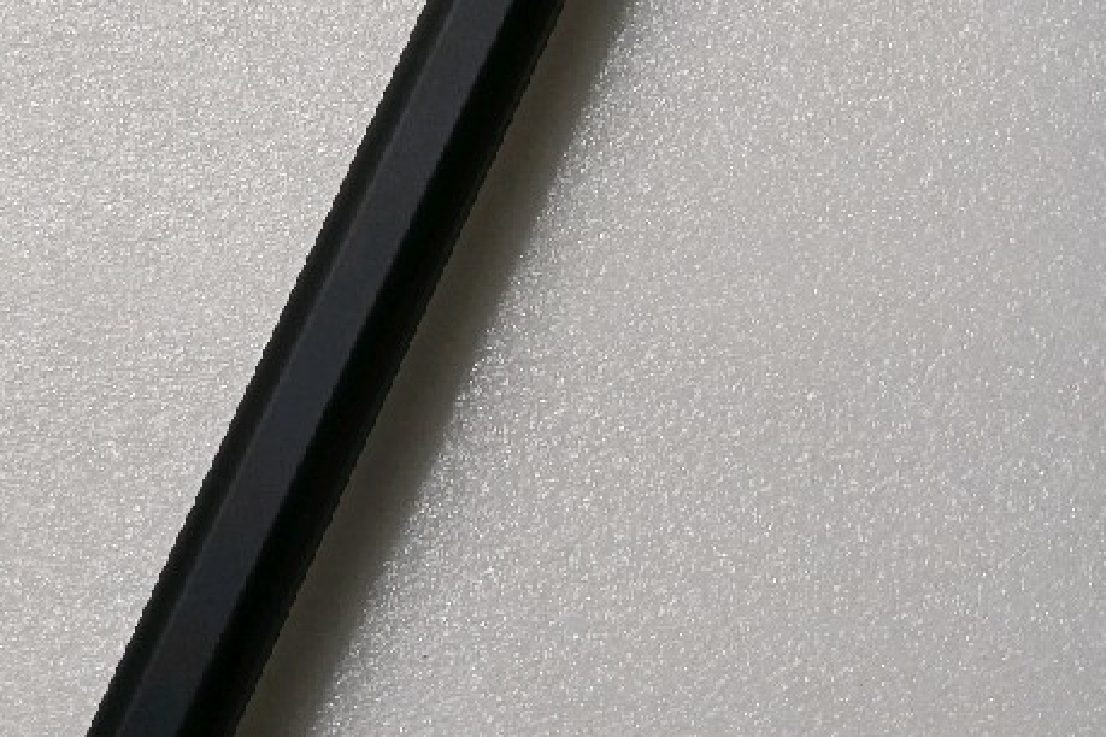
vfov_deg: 22.9
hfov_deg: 34.3
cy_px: 113
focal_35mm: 58
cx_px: 405
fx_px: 1782
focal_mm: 3.98
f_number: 1.8
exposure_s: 1/30
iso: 125
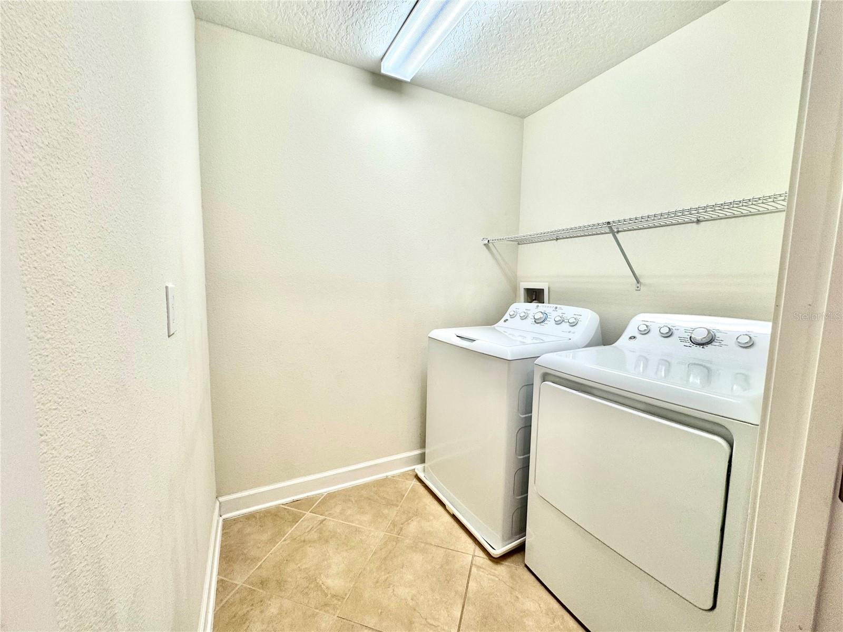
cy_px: 316
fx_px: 341
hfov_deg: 102.1
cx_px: 422
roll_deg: -0.9
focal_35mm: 14
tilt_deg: -6.2
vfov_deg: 85.7
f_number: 2.2
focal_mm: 2.22
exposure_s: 1/120
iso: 80
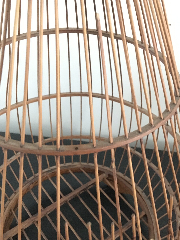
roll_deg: +1.3
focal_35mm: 39
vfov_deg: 47.8
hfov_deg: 36.8
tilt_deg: -39.4
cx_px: 100
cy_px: 114
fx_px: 270
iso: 800
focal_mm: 4.15
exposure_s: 1/17
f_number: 2.2
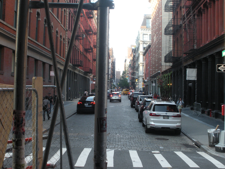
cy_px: 84
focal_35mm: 52
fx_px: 338
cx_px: 112
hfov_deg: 36.8
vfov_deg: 28.0
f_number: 4.4
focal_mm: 9.1
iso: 175
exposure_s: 1/67
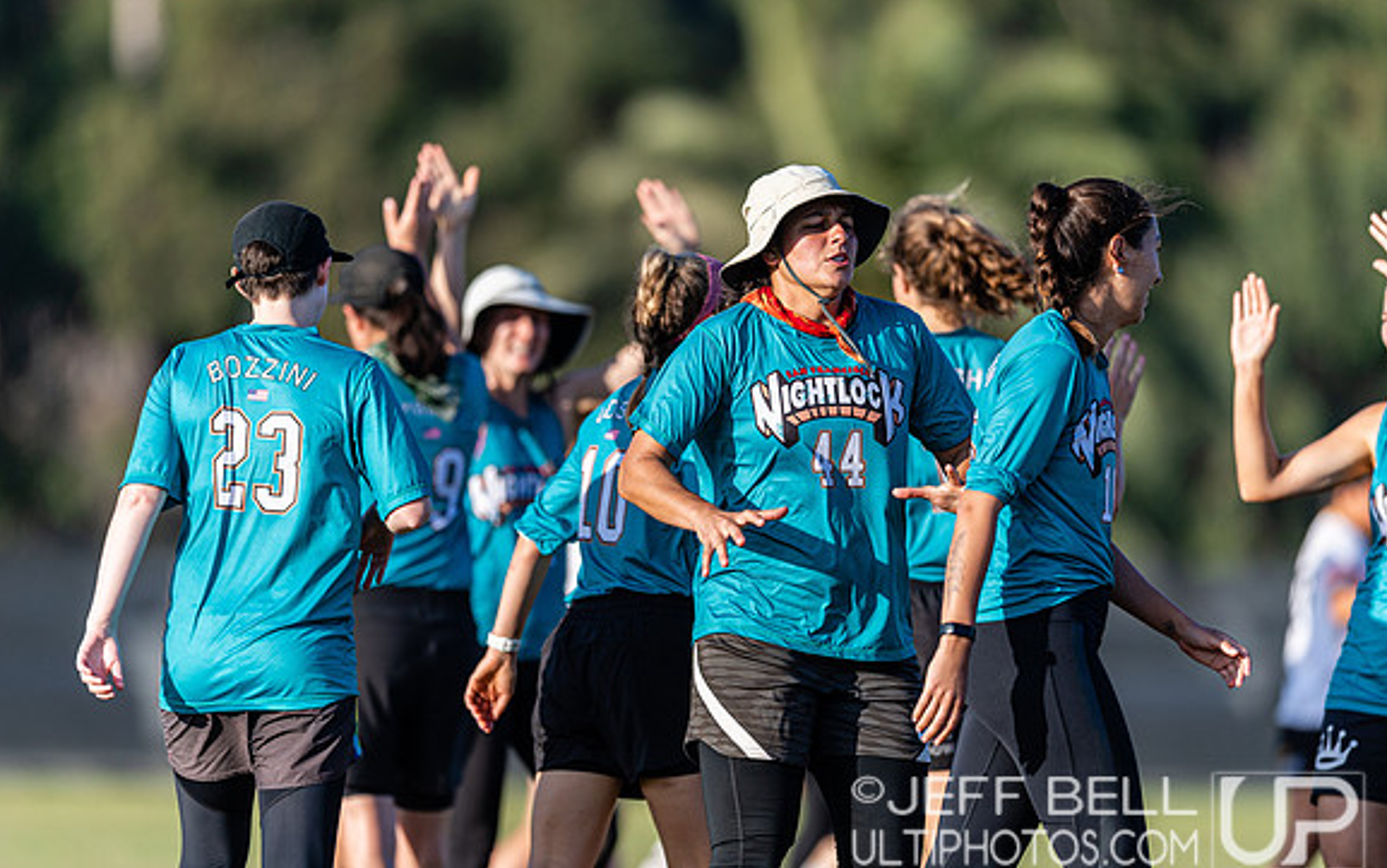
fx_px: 15503
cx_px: 692
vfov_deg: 3.2
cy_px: 429
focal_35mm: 410
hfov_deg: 5.1
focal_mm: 400
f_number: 2.8
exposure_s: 1/2500
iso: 200
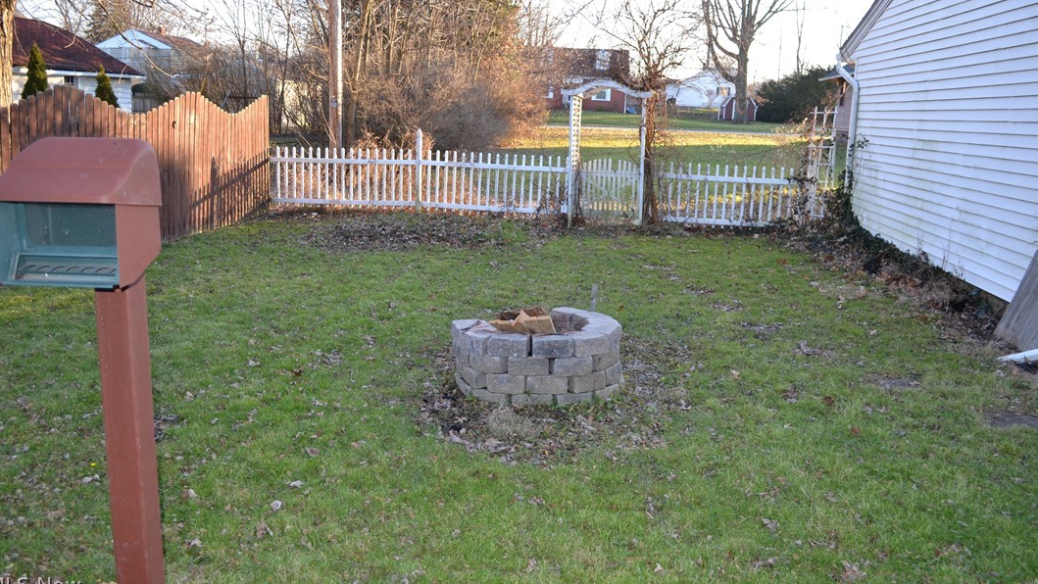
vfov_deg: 40.1
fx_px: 798
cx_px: 515
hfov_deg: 66.1
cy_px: 246
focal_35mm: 29
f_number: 4
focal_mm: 18
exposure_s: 1/125
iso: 180
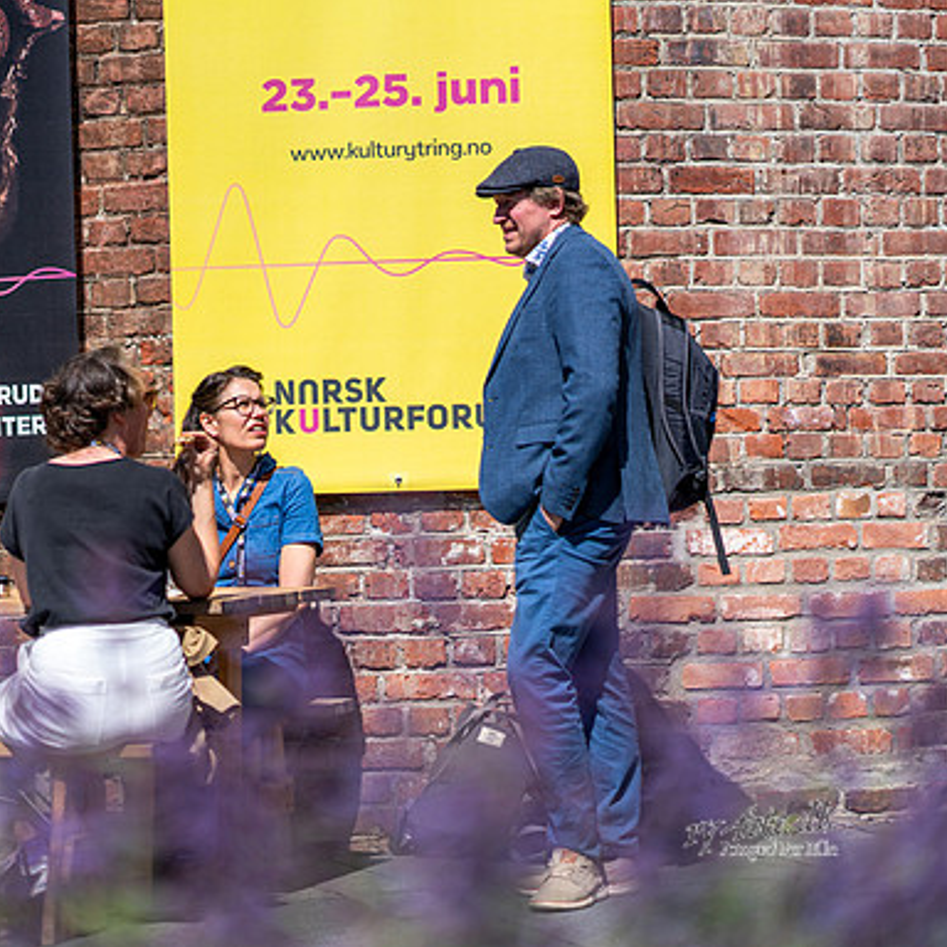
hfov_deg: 15.9
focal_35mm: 109
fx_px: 3374
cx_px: 289
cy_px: 475
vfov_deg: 16.0
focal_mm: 85
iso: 50
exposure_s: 1/8000
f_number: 1.4
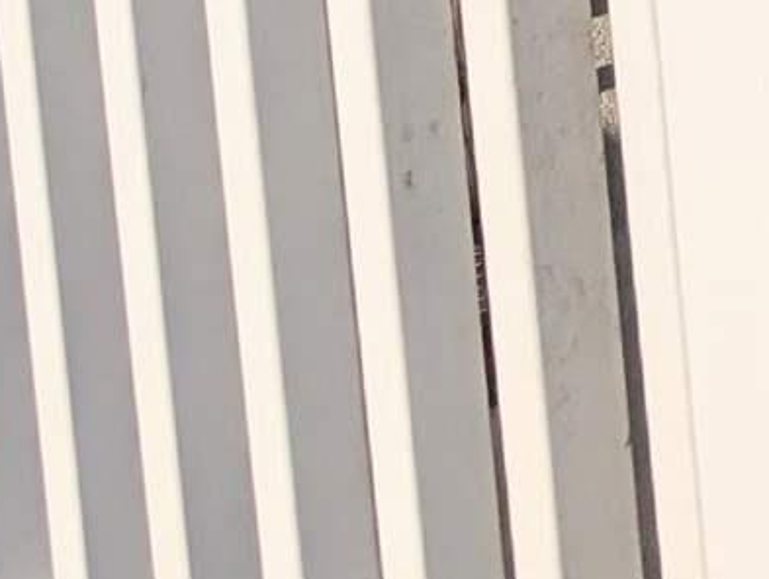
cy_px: -1285
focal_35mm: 187
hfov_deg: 8.7
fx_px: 4161
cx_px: 2309
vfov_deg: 7.0
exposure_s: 1/15873
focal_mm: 6.9
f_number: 1.68
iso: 22
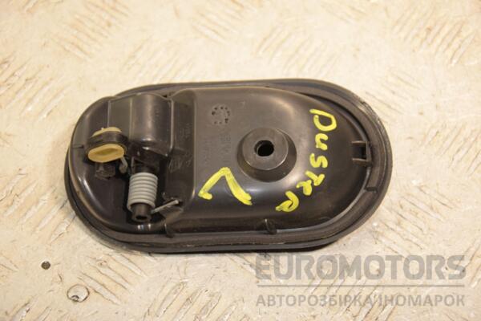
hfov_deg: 20.6
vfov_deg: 13.8
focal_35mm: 99
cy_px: 160
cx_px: 240
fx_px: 1323
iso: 800
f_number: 5.3
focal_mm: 66
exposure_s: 1/200
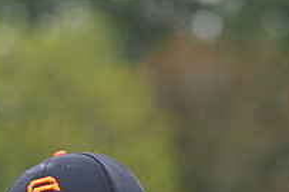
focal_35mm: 472
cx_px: 50
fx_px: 3786
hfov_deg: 4.4
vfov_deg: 2.9
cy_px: 350
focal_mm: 165
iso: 400
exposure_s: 1/320
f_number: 5
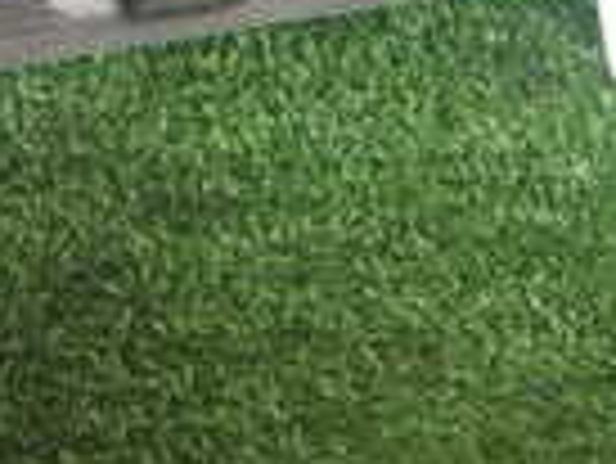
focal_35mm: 136
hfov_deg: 14.3
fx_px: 2422
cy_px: -351
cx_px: 4
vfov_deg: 10.3
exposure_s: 1/80
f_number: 2.3
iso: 250
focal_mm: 5.5
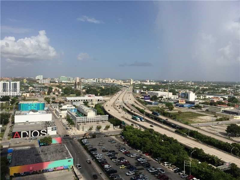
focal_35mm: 29
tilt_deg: -5.8
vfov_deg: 48.2
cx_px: 120
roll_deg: +0.0
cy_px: 90
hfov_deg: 61.7
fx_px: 201
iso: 32
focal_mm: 4.15
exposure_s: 1/3425
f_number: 2.2
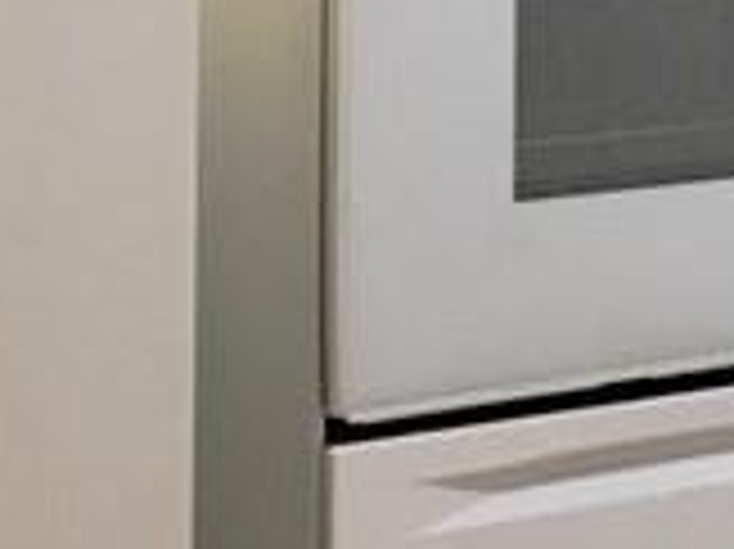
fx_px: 3856
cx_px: 1450
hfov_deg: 10.1
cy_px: -410
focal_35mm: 182
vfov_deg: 7.9
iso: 200
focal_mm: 4.15
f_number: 2.2
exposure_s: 1/30
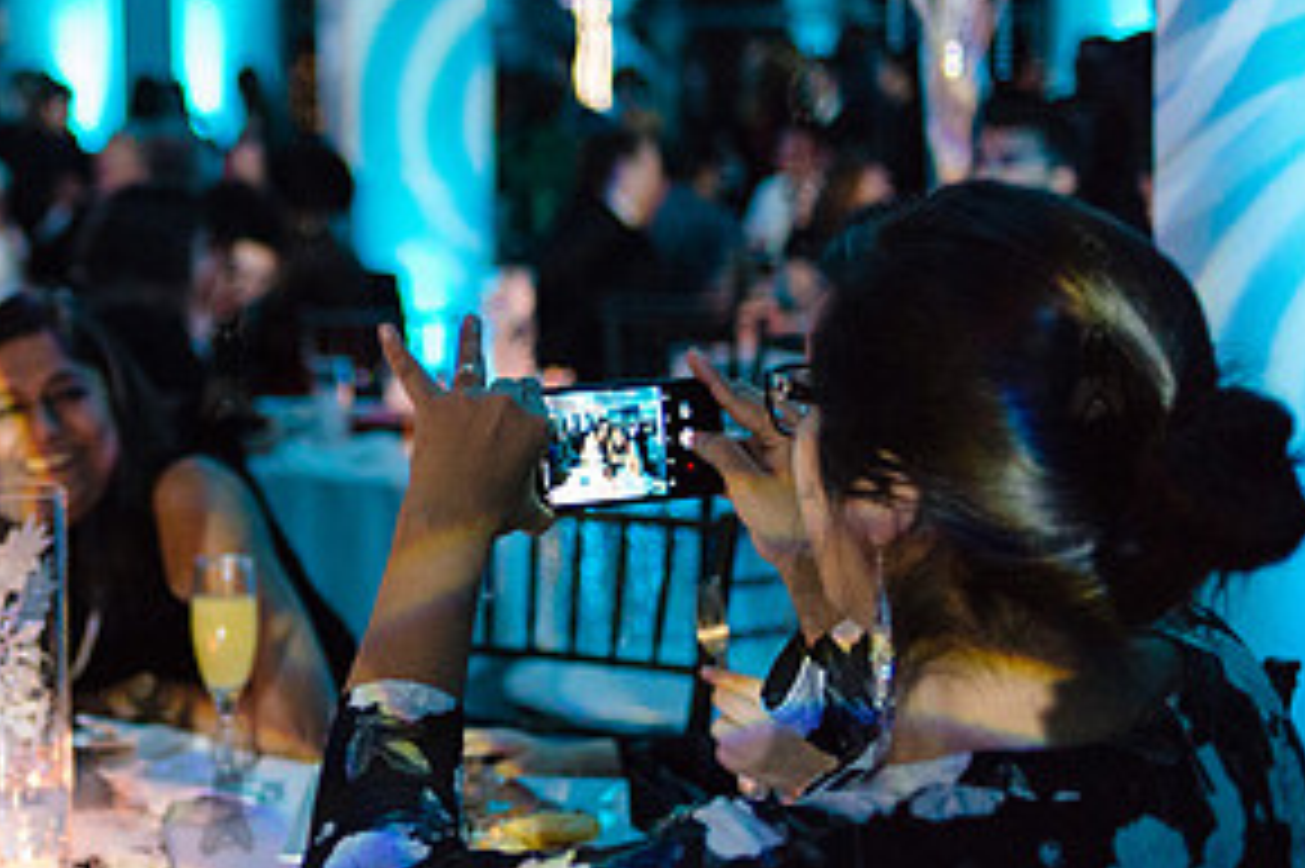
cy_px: 340
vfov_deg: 19.4
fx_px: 2536
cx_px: 225
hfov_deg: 28.1
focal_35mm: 70
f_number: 2
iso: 4000
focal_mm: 35
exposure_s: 1/800
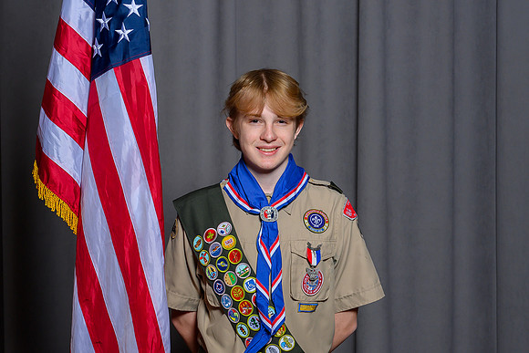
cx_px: 249
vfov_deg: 15.4
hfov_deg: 22.9
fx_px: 1305
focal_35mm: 89
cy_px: 181
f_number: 7.1
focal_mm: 60
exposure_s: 1/160
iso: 400
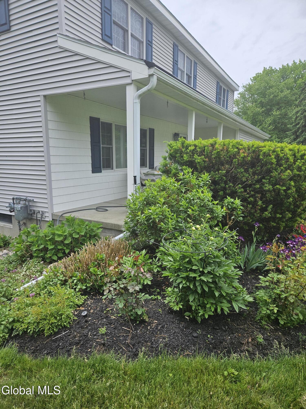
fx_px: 271
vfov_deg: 73.9
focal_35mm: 23
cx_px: 153
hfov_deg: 58.9
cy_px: 204
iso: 32
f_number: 1.8
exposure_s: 1/1584
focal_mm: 5.4
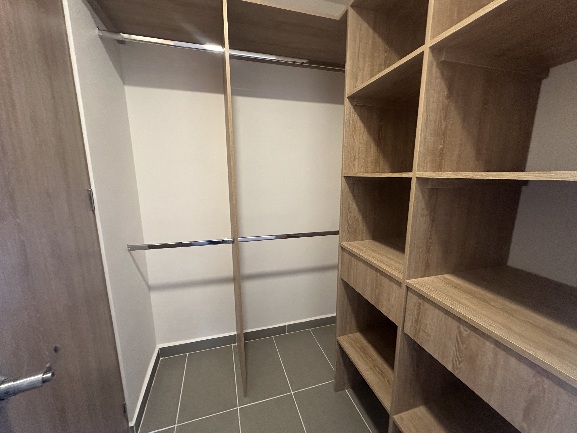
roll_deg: -0.5
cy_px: 216
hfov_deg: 102.1
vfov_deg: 85.7
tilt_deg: -10.7
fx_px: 233
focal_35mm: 14
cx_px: 288
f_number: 2.2
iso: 640
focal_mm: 2.22
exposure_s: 1/60
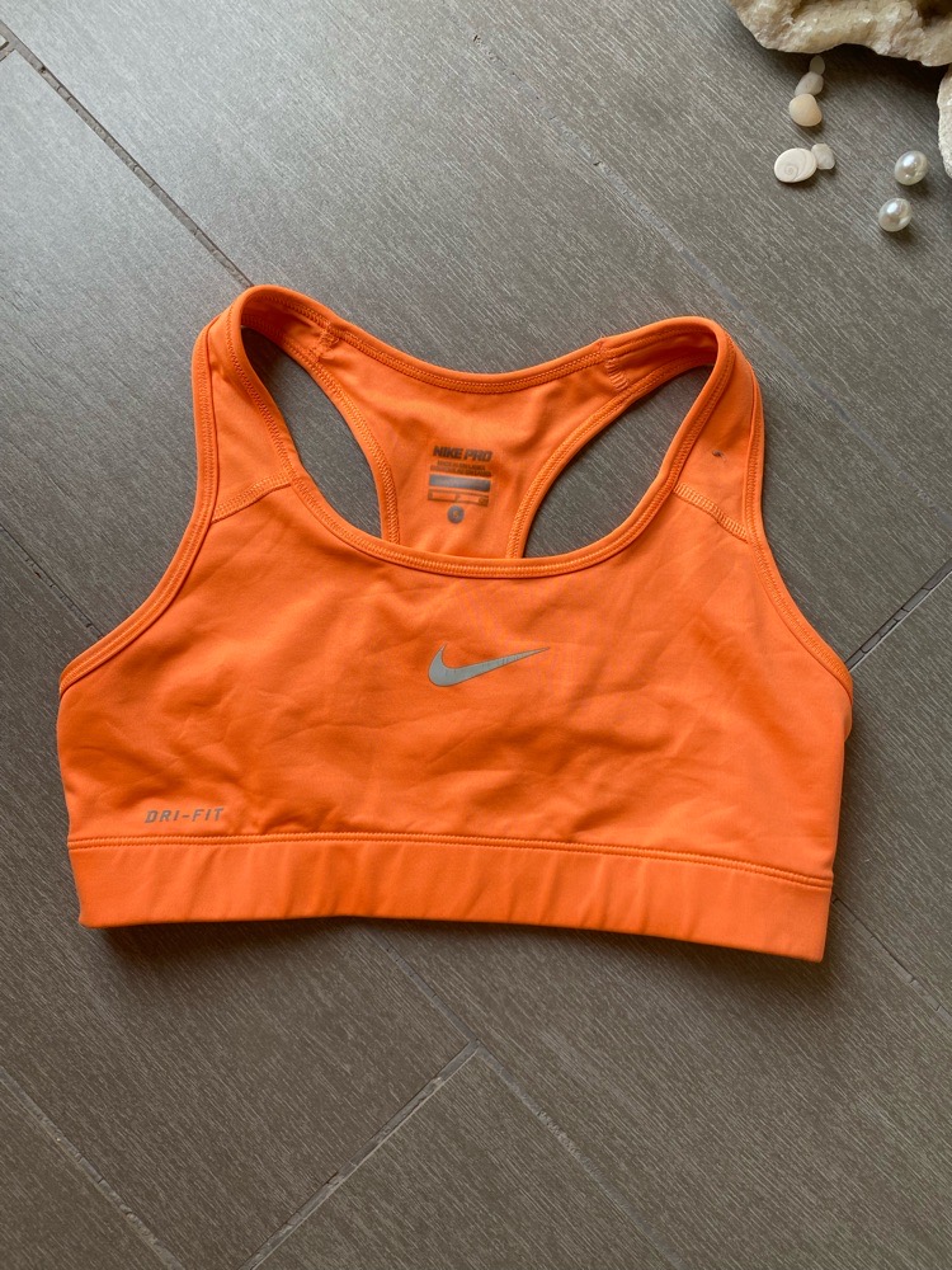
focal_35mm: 26
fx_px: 953
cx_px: 476
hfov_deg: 53.1
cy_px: 635
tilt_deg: -84.9
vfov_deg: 67.3
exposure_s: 1/122
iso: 64
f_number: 1.8
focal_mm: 4.25
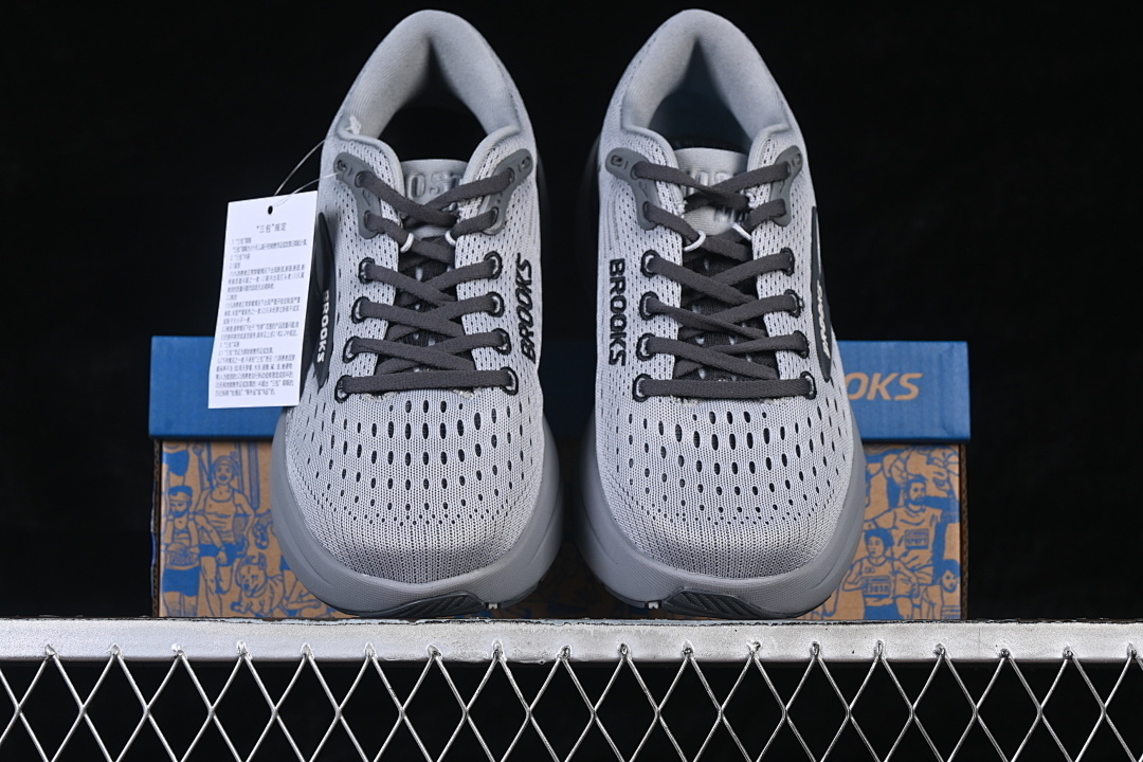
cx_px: 572
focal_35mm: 75
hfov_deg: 27.0
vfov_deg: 18.2
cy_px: 381
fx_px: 2381
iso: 160
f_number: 7.1
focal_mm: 50
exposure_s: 1/60
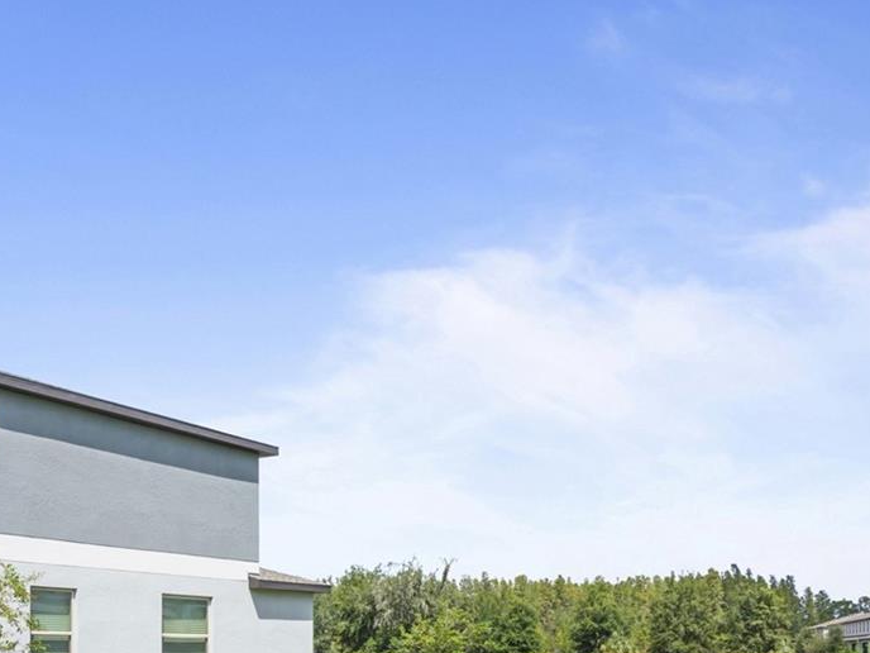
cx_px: 454
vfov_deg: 34.4
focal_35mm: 38
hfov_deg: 49.0
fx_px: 955
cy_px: 652
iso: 100
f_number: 10
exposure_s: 1/250
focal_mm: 17
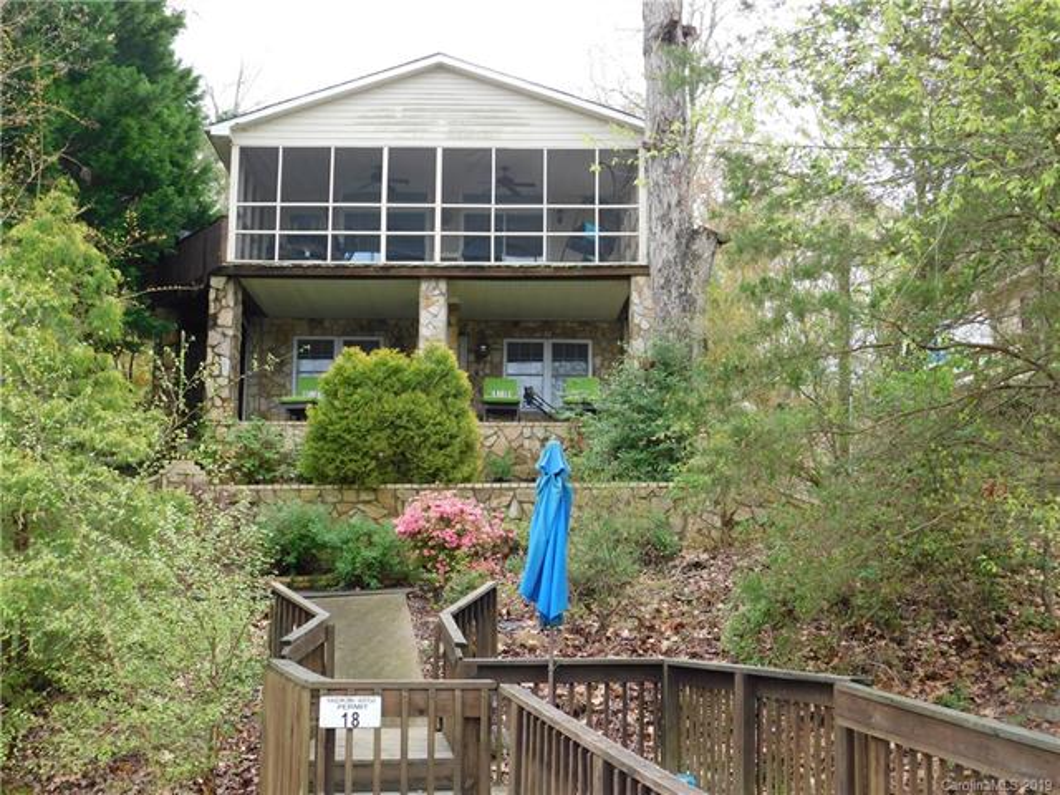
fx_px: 1378
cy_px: 398
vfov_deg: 32.2
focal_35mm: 45
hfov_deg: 42.1
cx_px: 530
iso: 125
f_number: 3.7
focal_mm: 8
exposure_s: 1/200
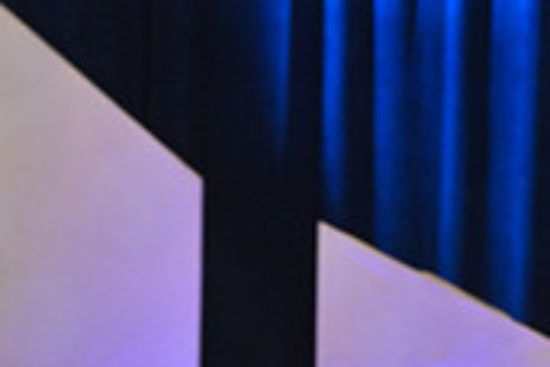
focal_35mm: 394
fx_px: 6019
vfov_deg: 3.4
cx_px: 246
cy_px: 914
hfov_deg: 5.2
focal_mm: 116
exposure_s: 1/400
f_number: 7.1
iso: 4000
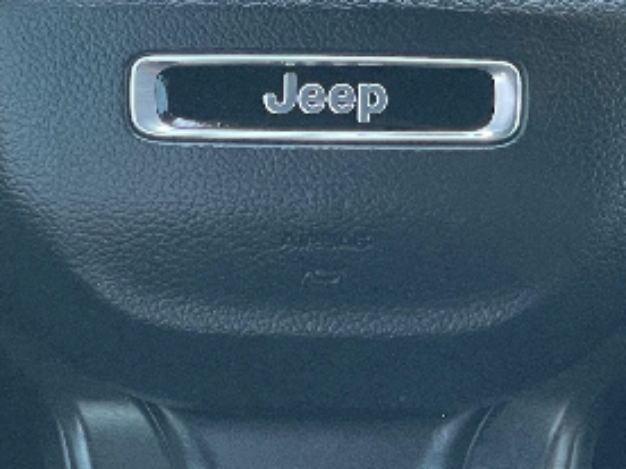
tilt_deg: -31.3
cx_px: 322
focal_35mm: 193
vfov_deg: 7.7
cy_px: 91
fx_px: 3490
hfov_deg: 10.2
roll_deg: -2.1
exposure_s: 1/99
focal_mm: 6
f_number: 2
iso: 160
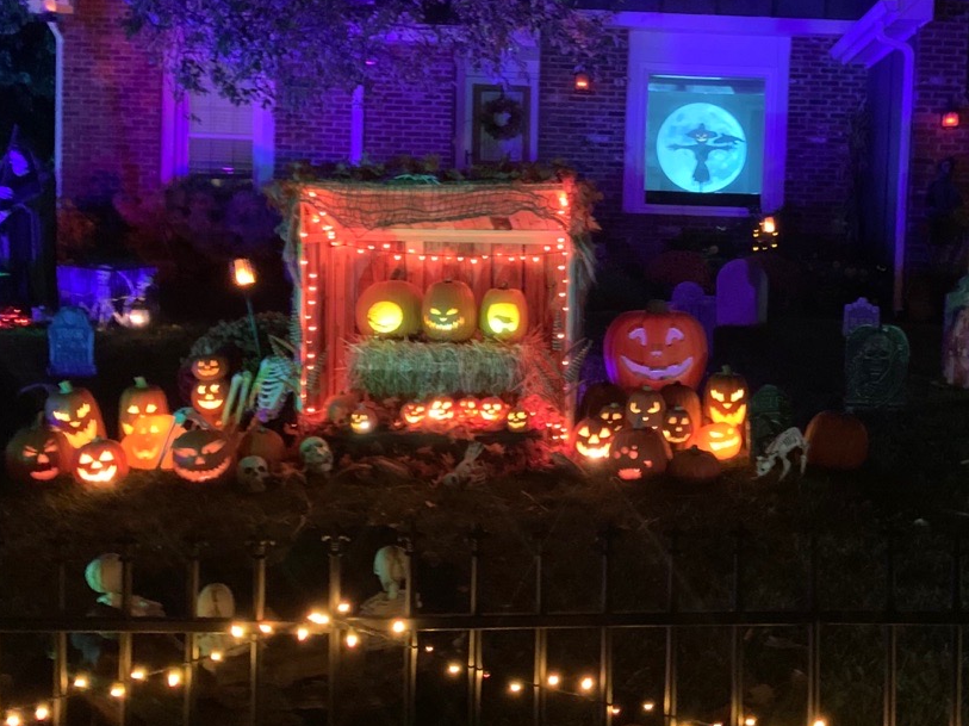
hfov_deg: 39.2
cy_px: 324
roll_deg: -2.7
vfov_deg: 30.2
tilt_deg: -1.7
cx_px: 642
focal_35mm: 48
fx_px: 1343
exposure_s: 1/15
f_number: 1.8
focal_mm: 4.25
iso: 2000
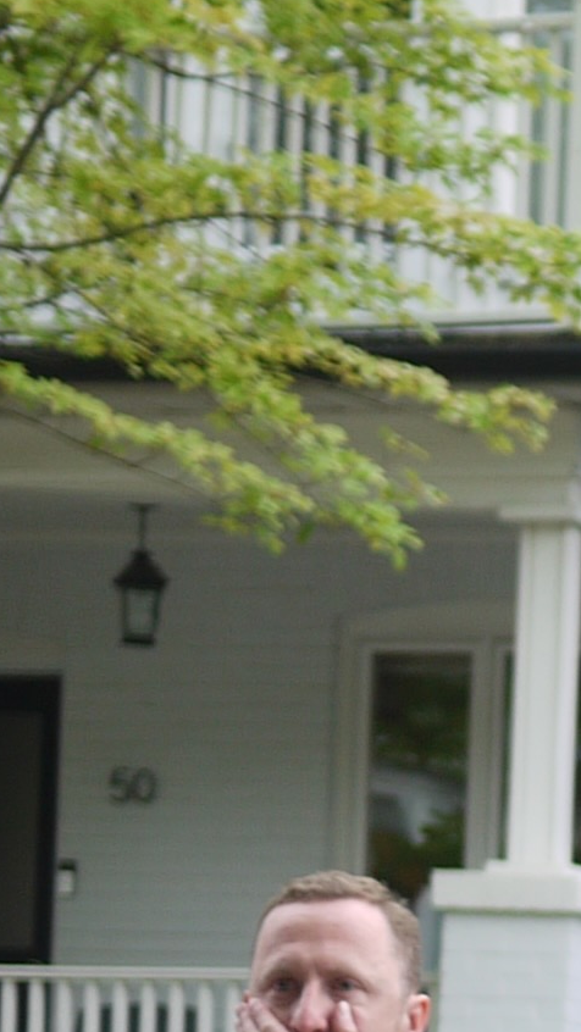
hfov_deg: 5.7
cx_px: 1355
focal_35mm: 206
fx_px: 5641
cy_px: 1365
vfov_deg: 10.2
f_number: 1.7
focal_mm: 20
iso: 100
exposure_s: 1/200
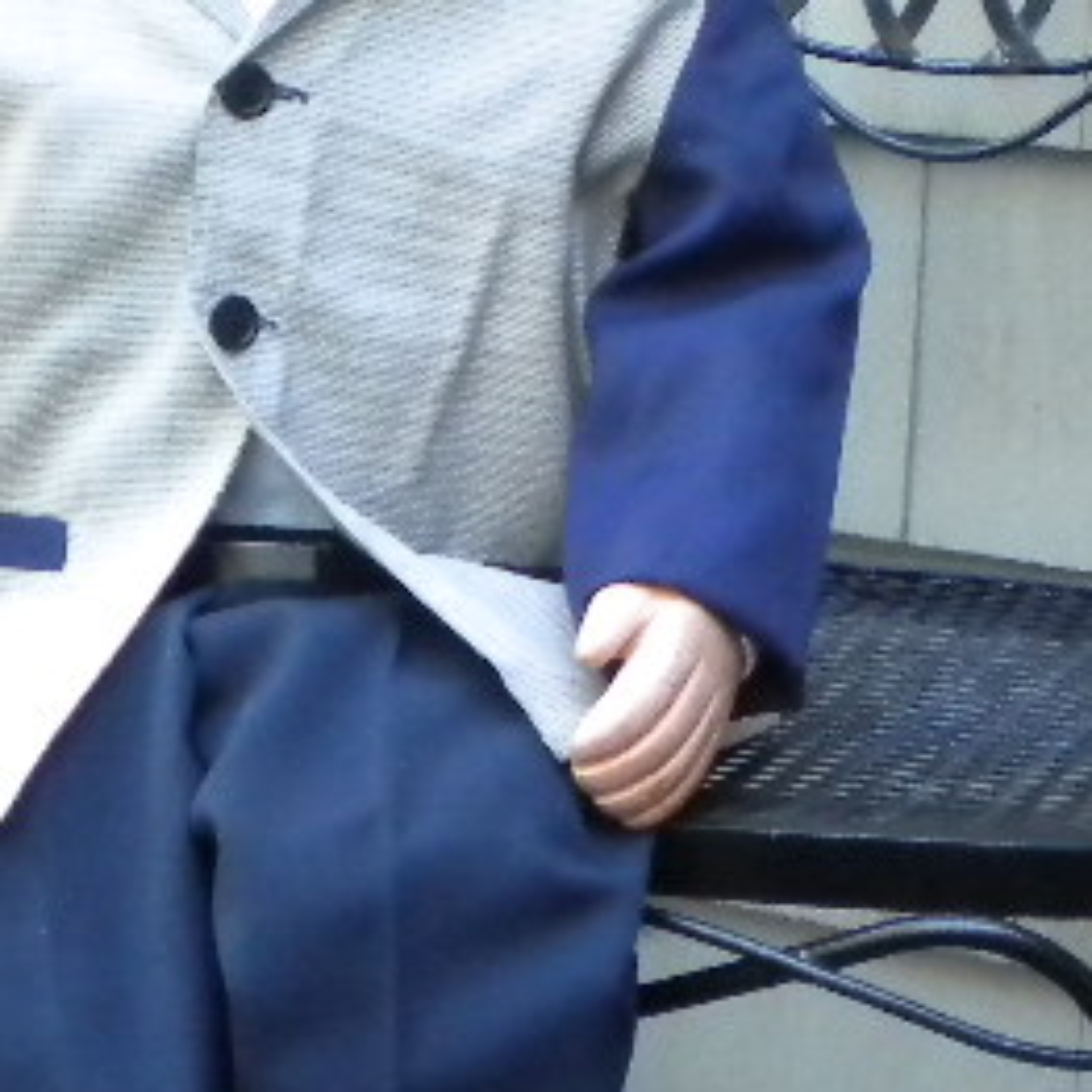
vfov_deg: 14.4
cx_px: 300
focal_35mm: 121
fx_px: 4319
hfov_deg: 14.4
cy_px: 600
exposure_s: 1/63
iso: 400
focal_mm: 6.3
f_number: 3.1
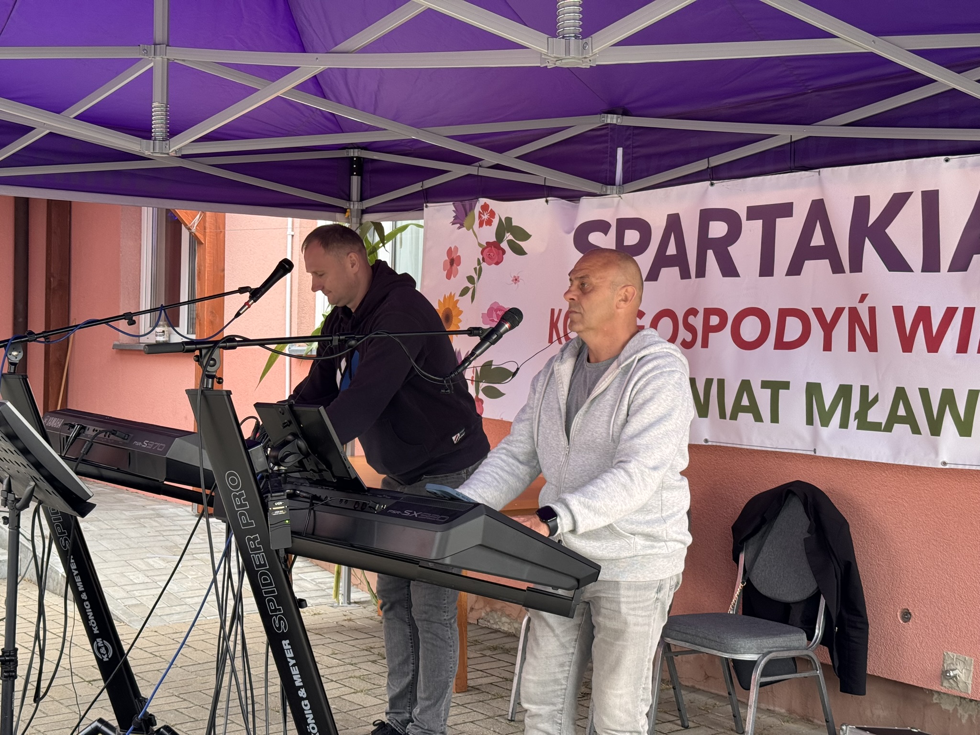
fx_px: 1359
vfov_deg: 30.3
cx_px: 490
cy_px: 368
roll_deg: -0.7
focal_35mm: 48
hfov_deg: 39.7
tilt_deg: +0.8
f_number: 1.78
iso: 50
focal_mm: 6.76
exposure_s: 1/121
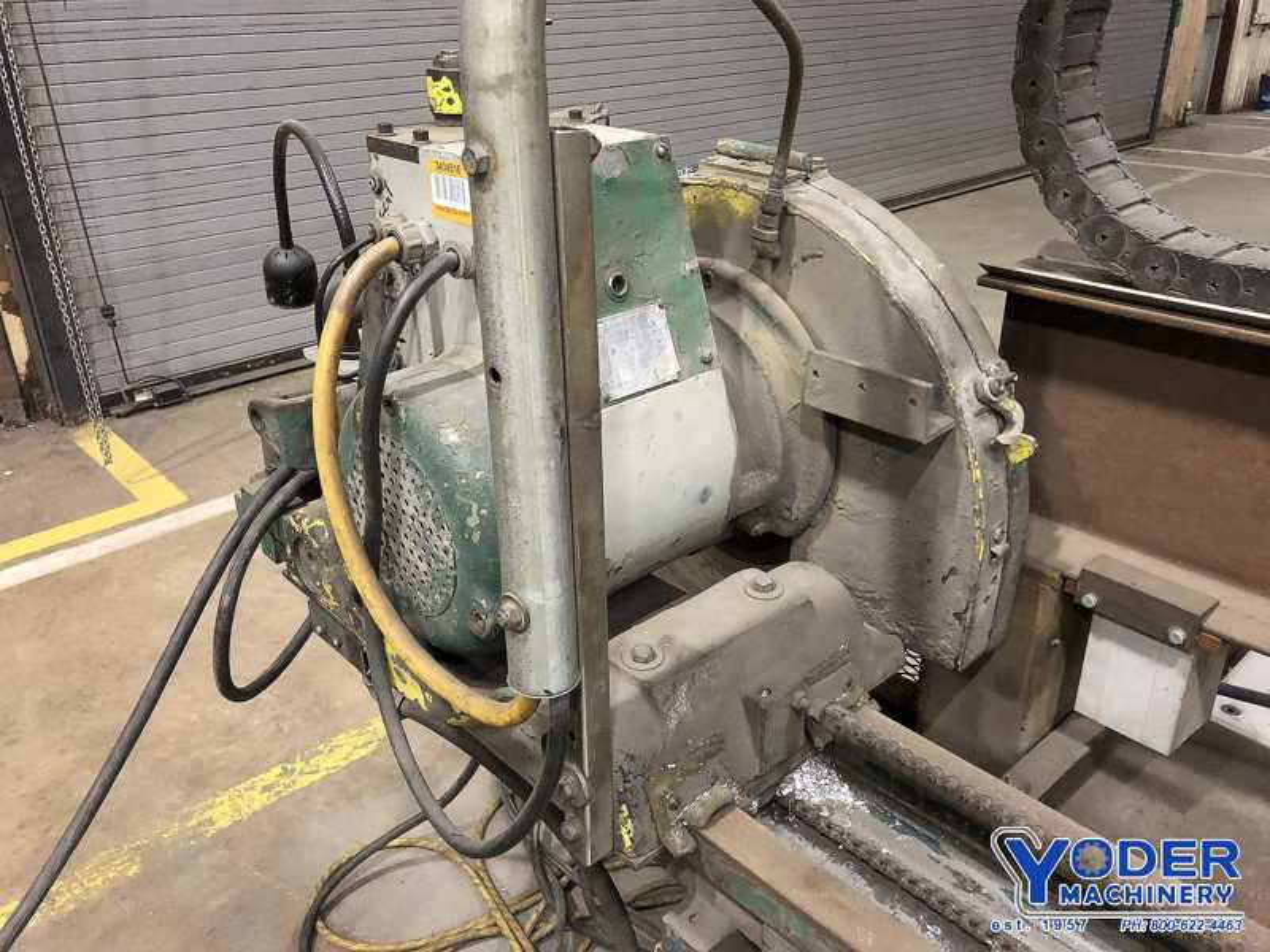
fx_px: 1027
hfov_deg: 63.4
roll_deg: +0.4
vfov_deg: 49.7
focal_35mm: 28
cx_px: 635
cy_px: 476
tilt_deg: -23.5
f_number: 1.8
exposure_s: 1/5
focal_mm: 3.99
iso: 100
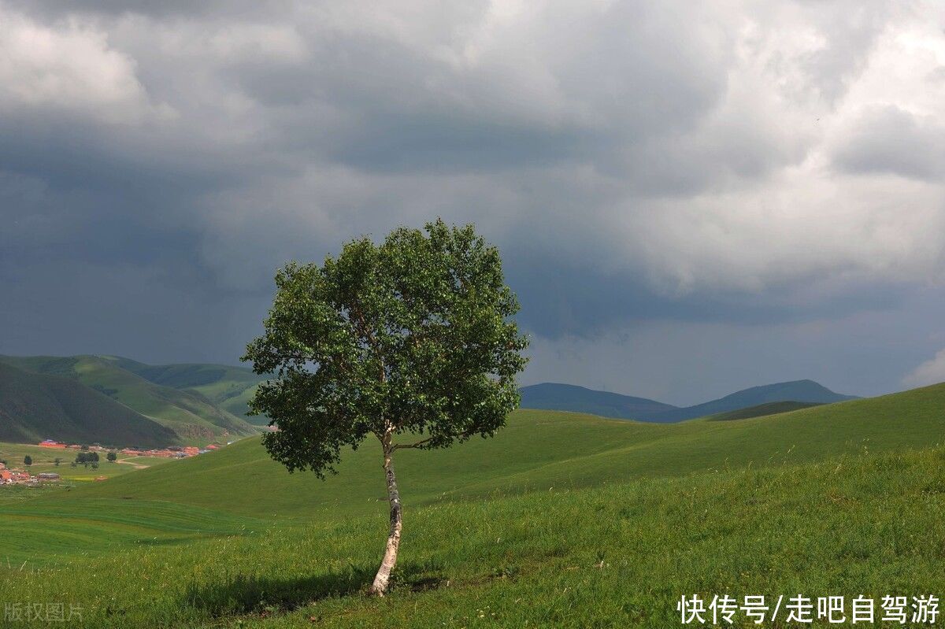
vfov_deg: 19.4
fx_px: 1837
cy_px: 314
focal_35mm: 70
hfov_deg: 28.9
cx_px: 472
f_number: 8
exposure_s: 1/320
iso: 100
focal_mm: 70
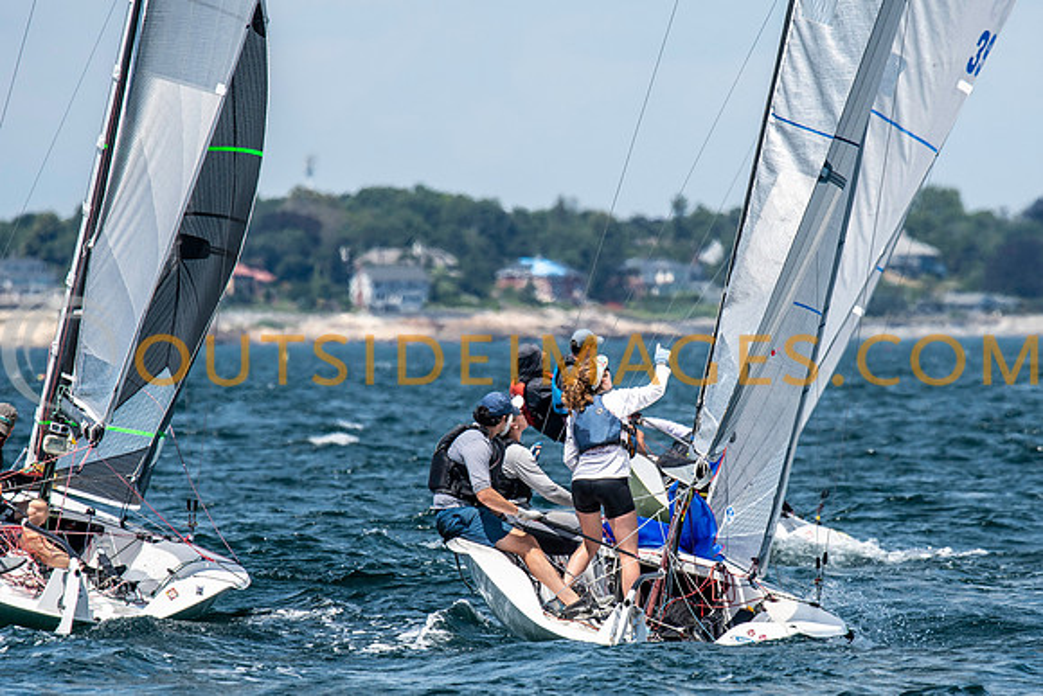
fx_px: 15490
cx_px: 619
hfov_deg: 3.9
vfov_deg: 2.6
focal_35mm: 535
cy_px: 413
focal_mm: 300
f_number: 5.6
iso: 320
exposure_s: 1/2000
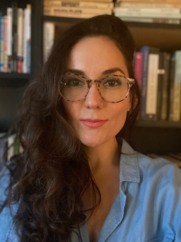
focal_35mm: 30
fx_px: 209
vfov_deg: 60.0
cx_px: 90
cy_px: 121
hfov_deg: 46.8
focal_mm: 2.71
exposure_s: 1/15
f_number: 2.2
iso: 1250
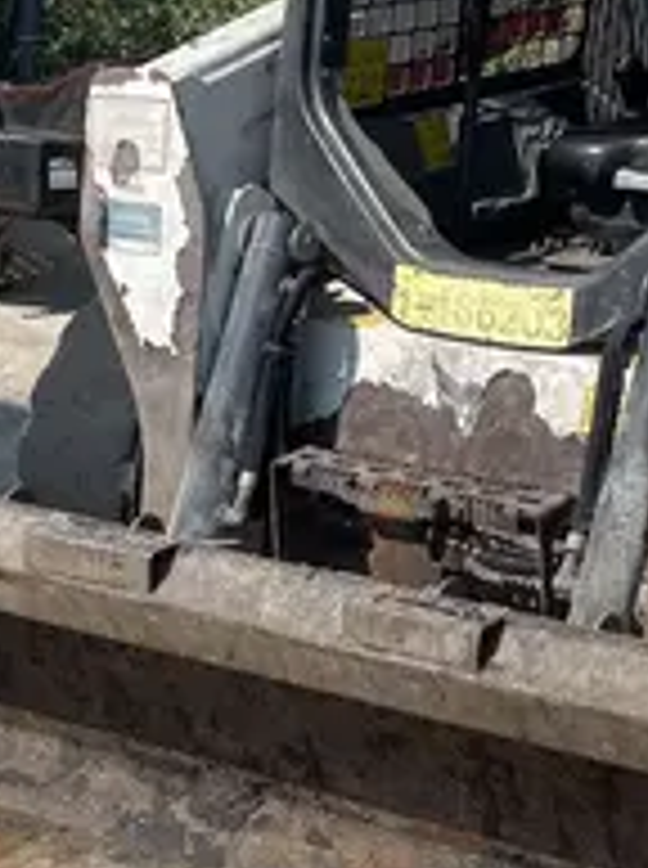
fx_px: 2479
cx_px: 536
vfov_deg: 19.9
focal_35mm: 99
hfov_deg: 14.8
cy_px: 501
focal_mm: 4.2
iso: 32
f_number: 1.6
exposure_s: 1/4132
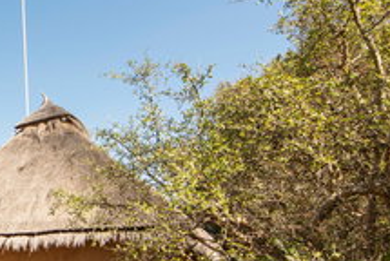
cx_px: -49
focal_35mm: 39
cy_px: 208
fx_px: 423
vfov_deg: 33.3
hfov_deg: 39.5
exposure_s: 1/200
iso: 250
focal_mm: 14
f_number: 11
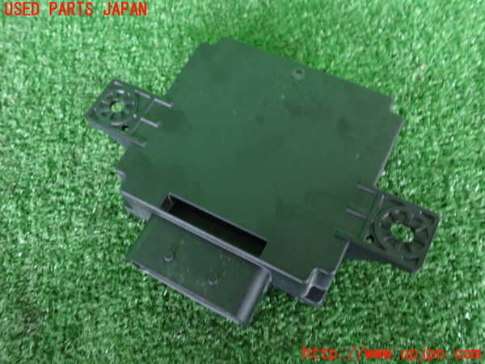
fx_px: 420
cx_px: 242
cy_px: 182
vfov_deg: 46.8
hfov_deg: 60.0
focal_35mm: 30
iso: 640
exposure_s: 1/30
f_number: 2.3
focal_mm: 5.4
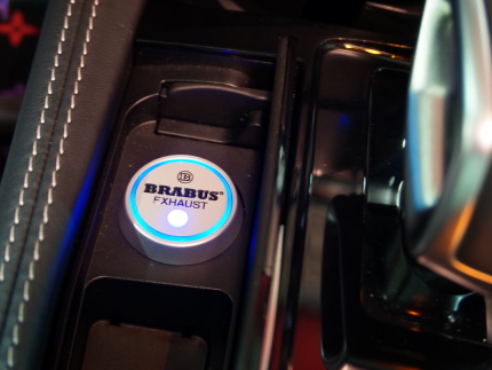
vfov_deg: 28.6
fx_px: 725
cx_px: 268
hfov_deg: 37.4
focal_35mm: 51
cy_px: 180
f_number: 4.5
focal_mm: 26
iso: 400
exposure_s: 1
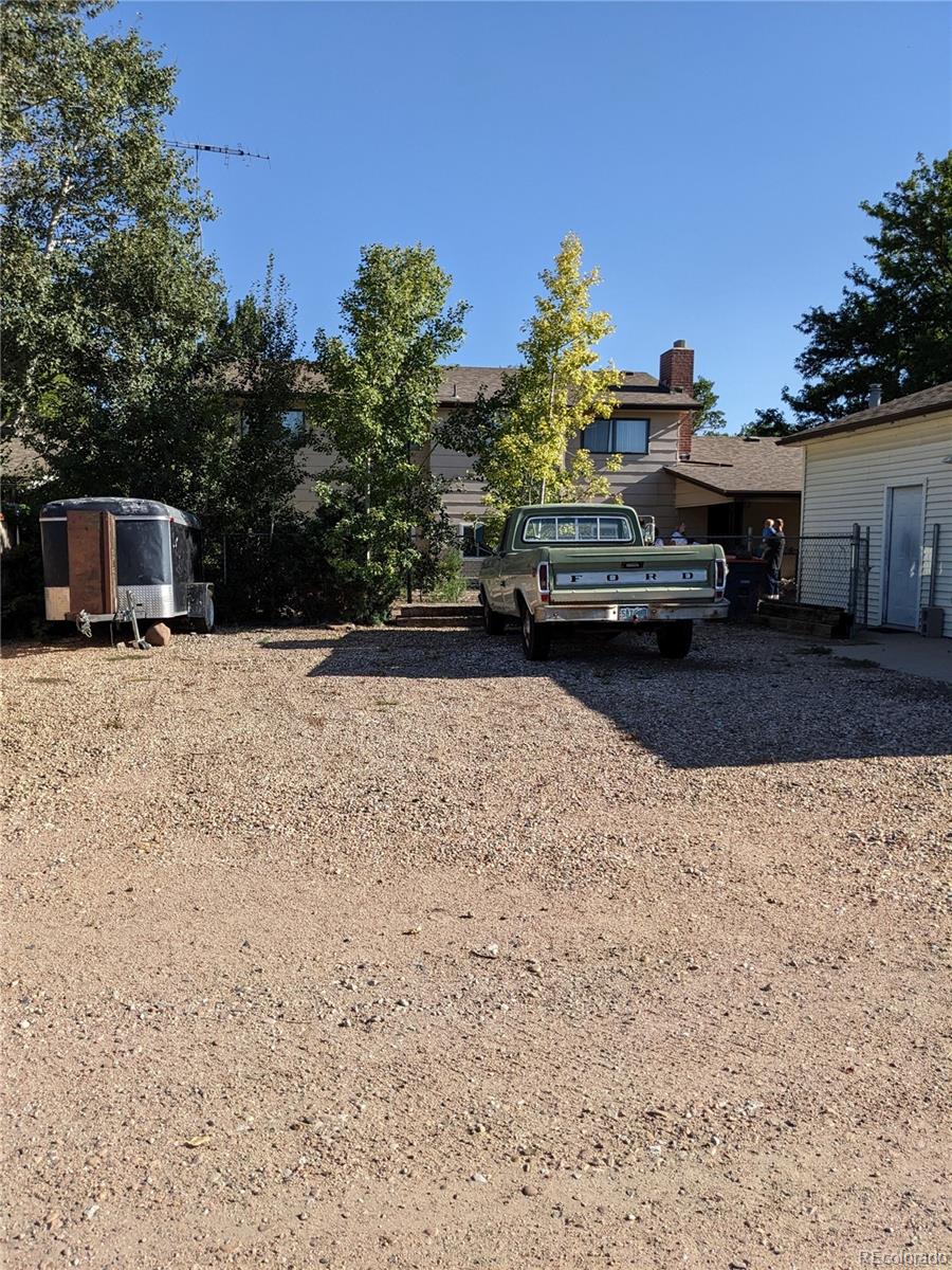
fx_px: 990
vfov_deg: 65.3
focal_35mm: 27
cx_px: 476
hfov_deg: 51.4
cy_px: 635
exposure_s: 1/2611
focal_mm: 4.38
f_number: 1.73
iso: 64
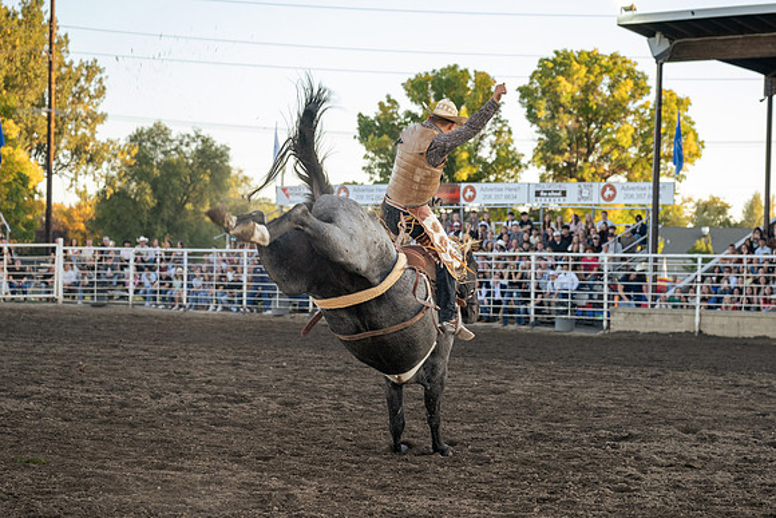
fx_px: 1947
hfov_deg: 22.5
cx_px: 442
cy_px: 314
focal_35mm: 90
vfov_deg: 15.1
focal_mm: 47
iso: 400
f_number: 2.8
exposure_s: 1/500
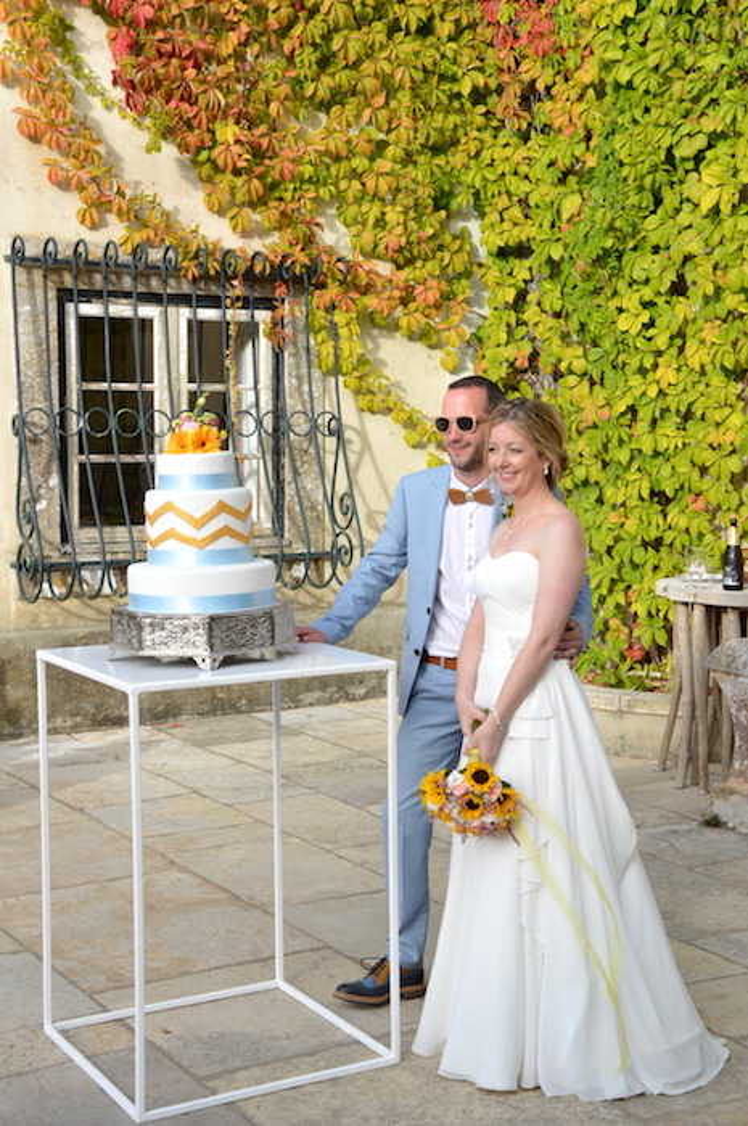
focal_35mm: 57
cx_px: 374
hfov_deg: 23.7
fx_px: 1781
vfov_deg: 35.1
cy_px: 563
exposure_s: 1/320
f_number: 9
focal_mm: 38
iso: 400
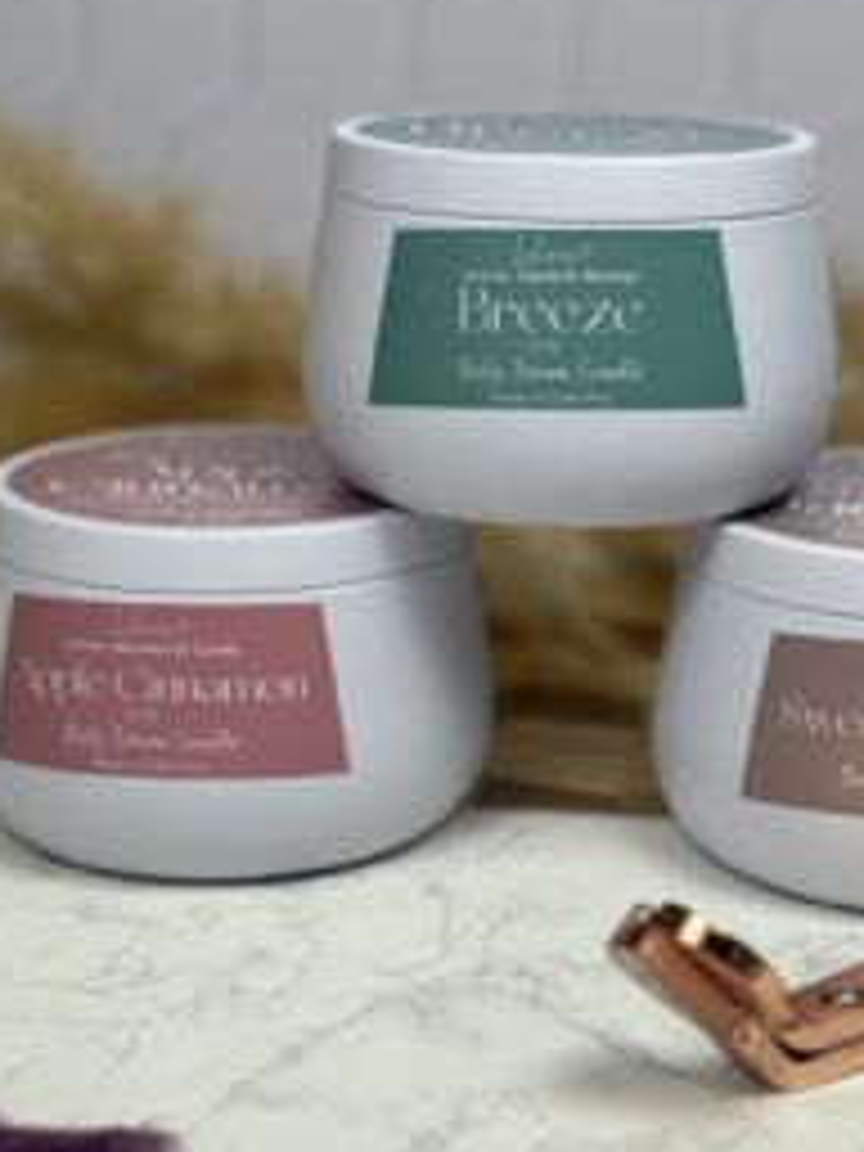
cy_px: 472
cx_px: 580
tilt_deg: -12.5
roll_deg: -1.6
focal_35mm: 75
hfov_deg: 19.6
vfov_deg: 25.9
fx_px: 2496
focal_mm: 6.76
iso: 50
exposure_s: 1/156
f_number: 1.78
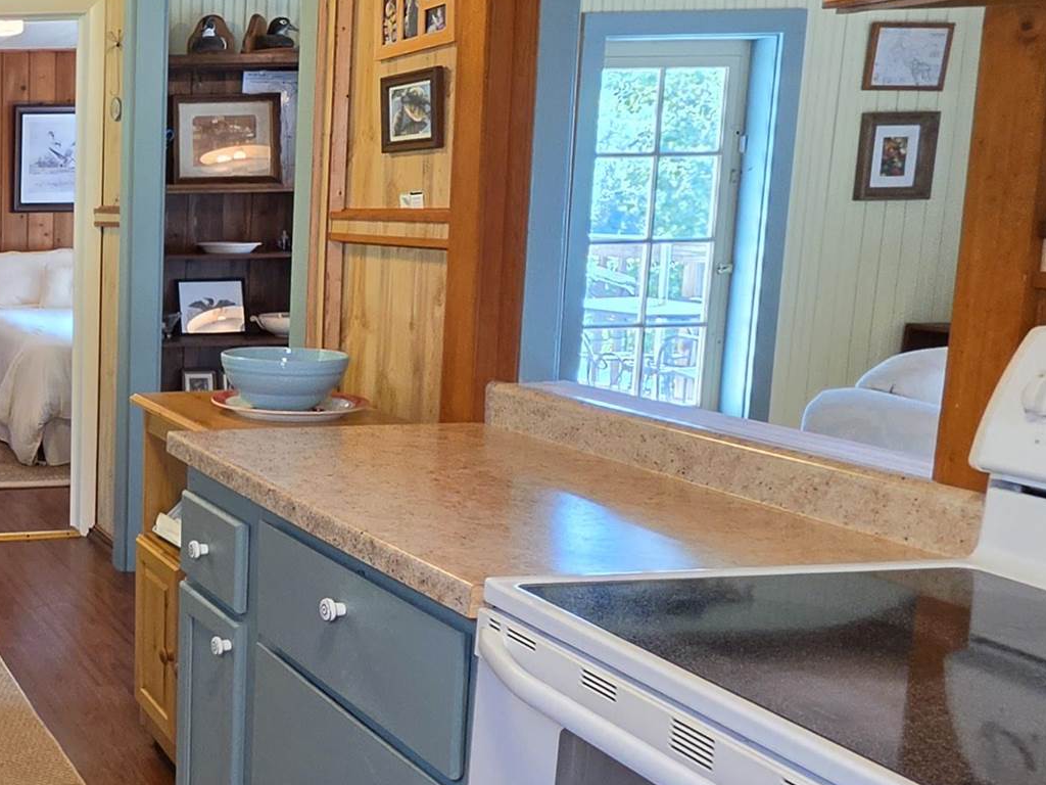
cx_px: -256
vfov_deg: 36.8
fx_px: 1178
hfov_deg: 35.6
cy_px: 417
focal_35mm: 39
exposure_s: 1/120
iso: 200
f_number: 1.9
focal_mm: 2.2
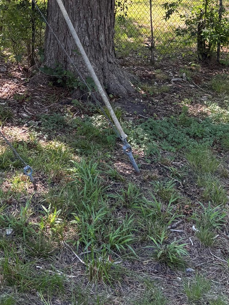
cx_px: 34
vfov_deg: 28.2
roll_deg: -0.6
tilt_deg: -9.6
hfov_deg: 21.9
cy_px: 29
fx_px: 582
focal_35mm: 66
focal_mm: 5.96
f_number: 1.6
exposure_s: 1/251
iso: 50
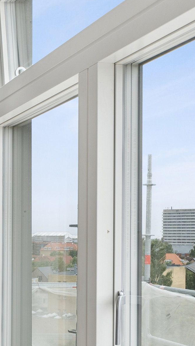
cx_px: -112
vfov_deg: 29.8
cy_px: 212
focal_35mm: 71
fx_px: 649
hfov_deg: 15.5
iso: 200
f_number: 8
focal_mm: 17.5
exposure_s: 1/50
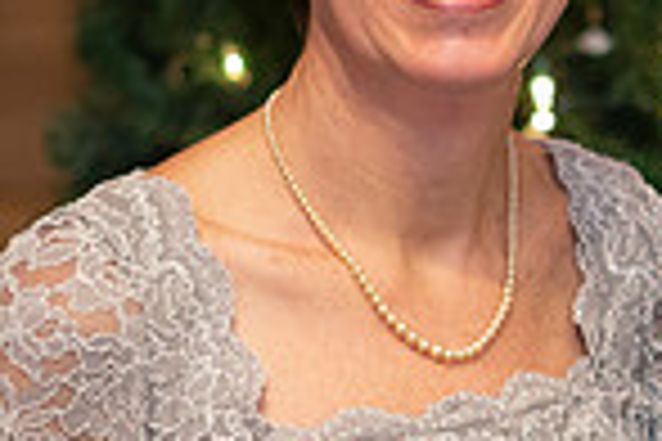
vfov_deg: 4.1
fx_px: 6160
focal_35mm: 335
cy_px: 277
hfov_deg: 6.1
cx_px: 1018
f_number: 2.2
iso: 1000
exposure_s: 1/200
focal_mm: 85
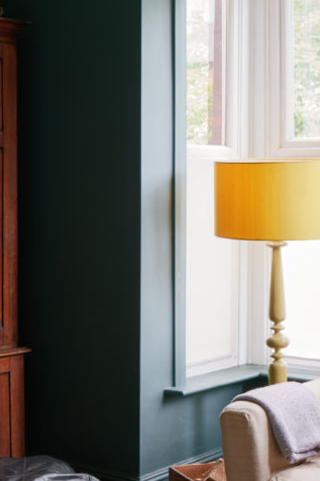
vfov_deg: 26.9
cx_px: 103
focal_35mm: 75
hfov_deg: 18.1
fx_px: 1001
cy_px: 171
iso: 160
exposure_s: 1/1.59
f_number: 11
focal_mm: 20.6
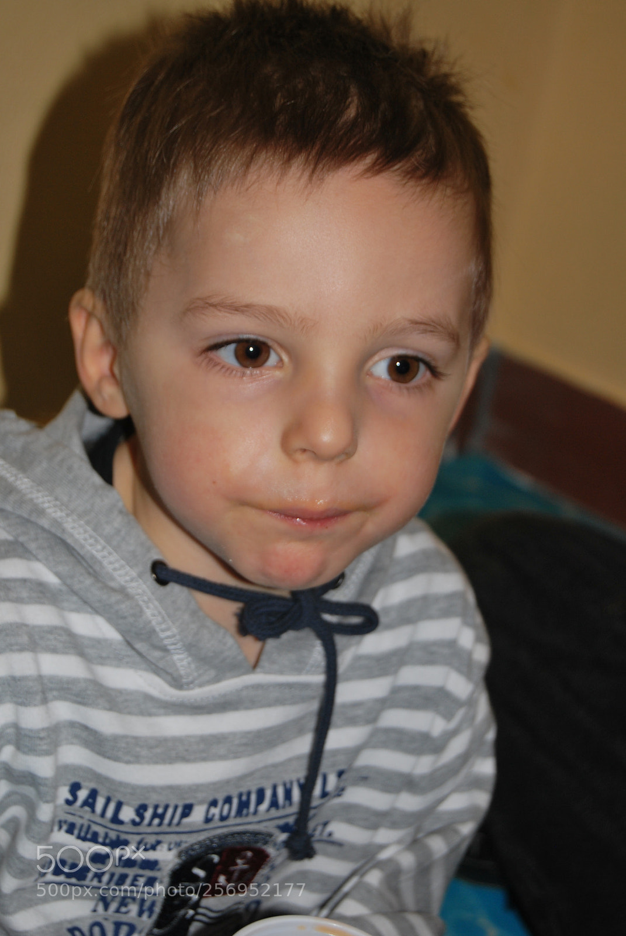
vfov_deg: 24.6
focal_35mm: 82
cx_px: 313
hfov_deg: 16.6
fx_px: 2146
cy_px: 468
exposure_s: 1/60
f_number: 5.6
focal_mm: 55
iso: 200
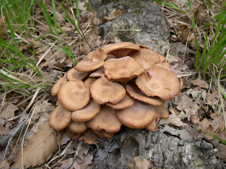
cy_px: 84
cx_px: 113
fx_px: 248
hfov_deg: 49.0
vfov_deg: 37.7
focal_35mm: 38
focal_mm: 8
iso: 100
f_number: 2.8
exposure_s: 1/97.9
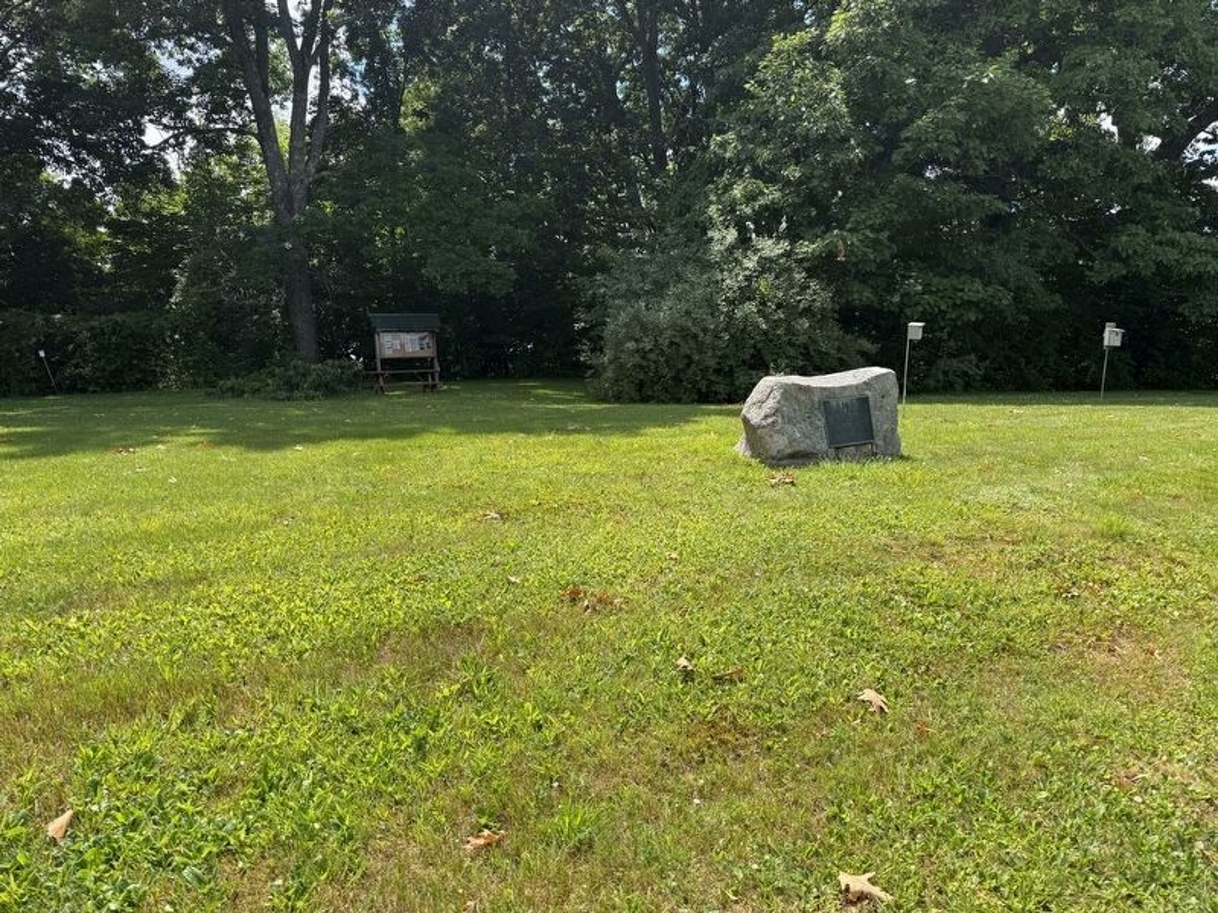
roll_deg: +3.1
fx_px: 844
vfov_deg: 56.8
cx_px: 609
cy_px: 456
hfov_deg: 71.6
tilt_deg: -5.8
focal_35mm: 24
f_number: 1.78
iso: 80
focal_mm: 6.76
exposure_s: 1/2169
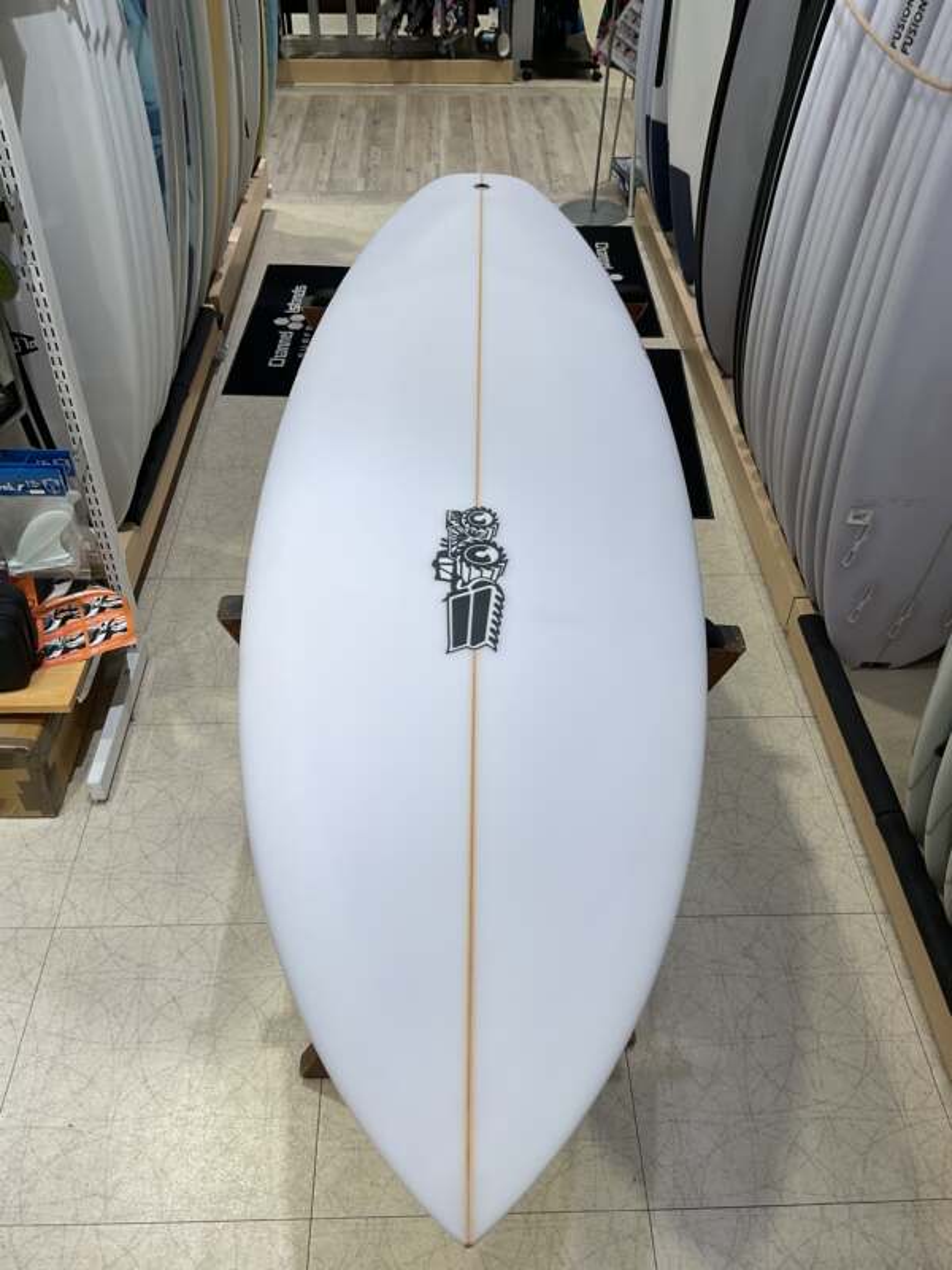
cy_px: 635
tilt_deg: -42.1
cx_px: 476
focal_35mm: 29
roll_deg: -0.1
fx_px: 1063
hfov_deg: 48.2
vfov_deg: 61.7
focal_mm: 3
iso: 20
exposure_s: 1/120
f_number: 1.8
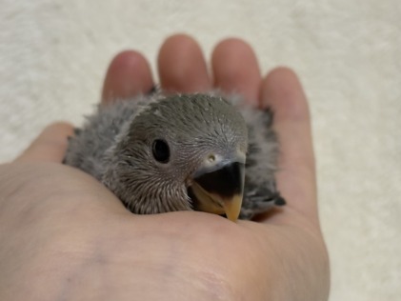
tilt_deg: -15.8
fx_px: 915
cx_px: 229
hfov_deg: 24.7
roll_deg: +2.5
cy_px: 166
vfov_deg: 18.7
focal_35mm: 79
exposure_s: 1/33
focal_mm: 5.96
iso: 125
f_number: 1.6
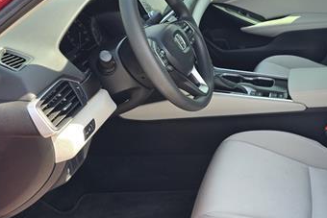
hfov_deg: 41.4
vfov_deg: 29.9
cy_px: 118
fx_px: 409
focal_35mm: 45
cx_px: 268
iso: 12
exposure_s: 1/92.6
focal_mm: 6.3
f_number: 1.7
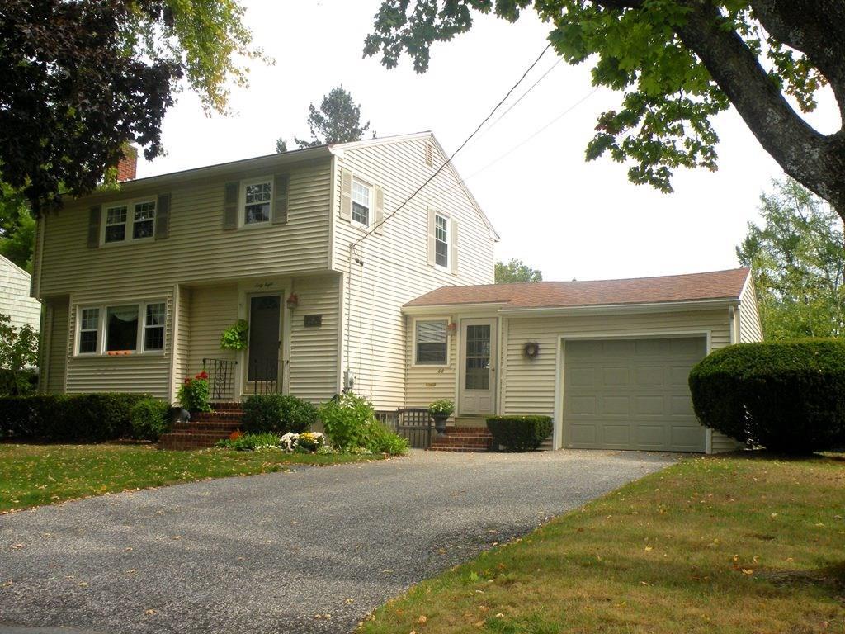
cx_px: 422
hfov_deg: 55.4
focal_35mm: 33
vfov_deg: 42.9
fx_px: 806
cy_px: 317
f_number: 5.6
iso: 94
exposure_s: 1/186
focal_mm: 5.8
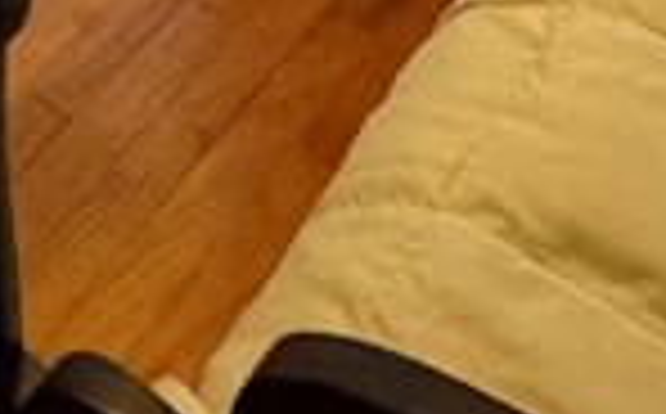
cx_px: -180
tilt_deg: -10.9
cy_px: -1197
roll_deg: +0.9
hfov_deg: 18.9
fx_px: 1867
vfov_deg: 8.1
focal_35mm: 103
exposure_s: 1/60
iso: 500
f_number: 2.2
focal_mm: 2.22
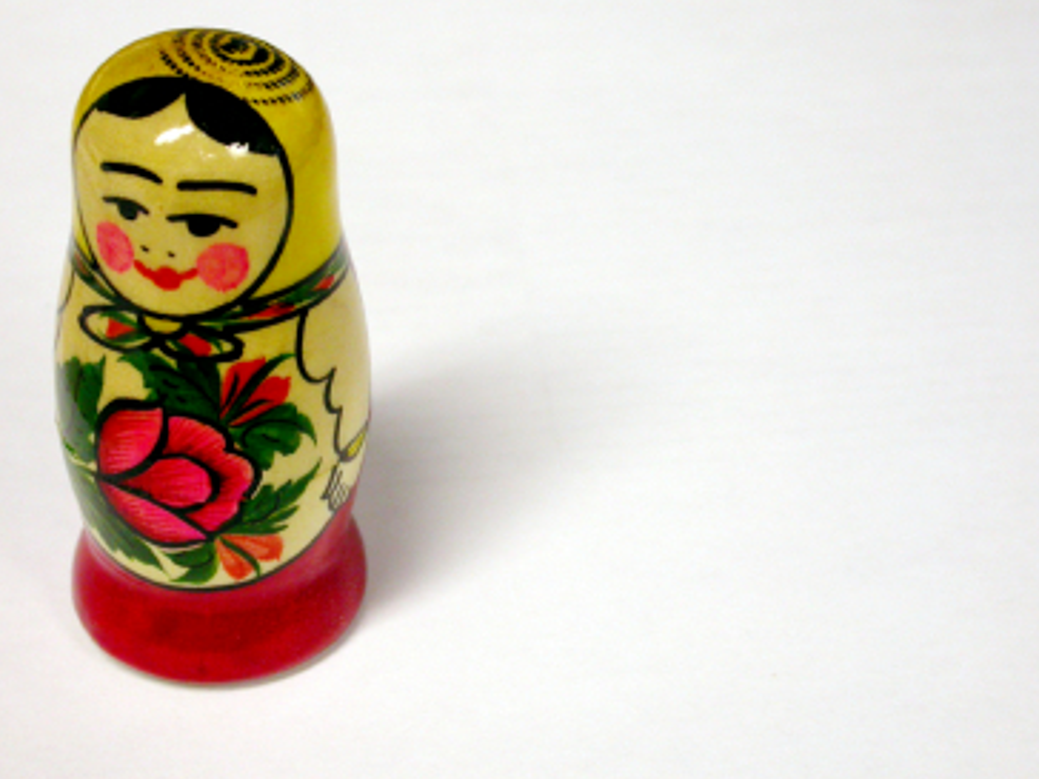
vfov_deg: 16.8
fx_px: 2641
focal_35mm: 88
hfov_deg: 22.3
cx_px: 491
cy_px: 360
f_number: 3.5
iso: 100
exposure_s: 1/28.4
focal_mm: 16.6
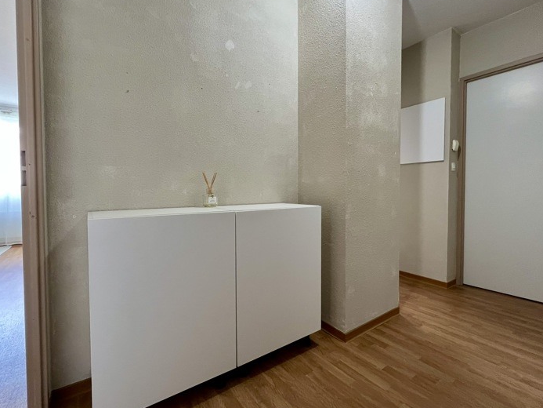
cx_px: 246
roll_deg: +0.6
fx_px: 235
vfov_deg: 81.7
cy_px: 199
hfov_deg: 97.9
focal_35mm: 15
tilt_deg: -2.0
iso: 200
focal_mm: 1.57
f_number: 1.8
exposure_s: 1/50
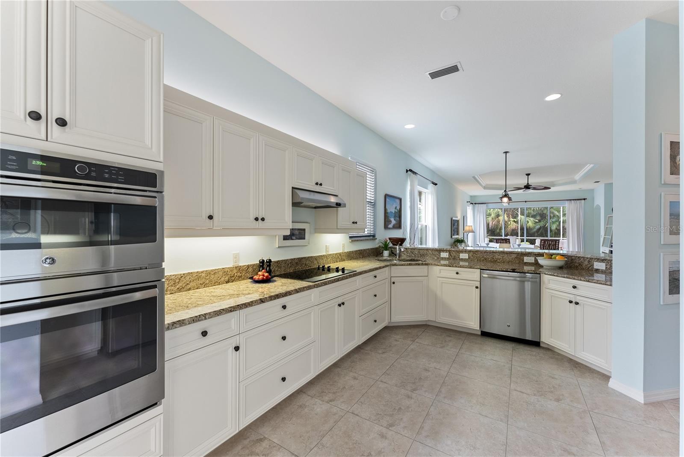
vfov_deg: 81.3
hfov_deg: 104.2
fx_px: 266
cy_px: 228
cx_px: 342
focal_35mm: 14
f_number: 9
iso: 640
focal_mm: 14
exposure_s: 1/4
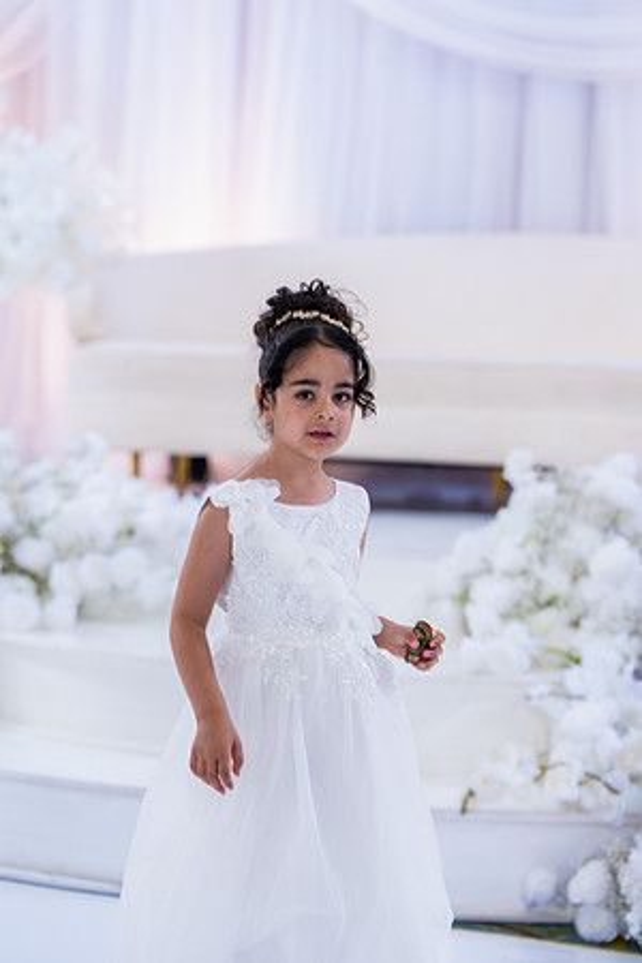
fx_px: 2354
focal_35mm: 88
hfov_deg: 15.5
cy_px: 482
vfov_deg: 23.1
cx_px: 321
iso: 640
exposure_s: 1/160
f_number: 2.5
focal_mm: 88
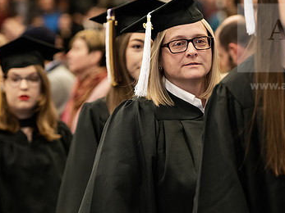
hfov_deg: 11.1
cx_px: 213
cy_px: 103
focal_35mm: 177
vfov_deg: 8.4
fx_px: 1457
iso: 2000
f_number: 3.2
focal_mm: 110
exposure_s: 1/200
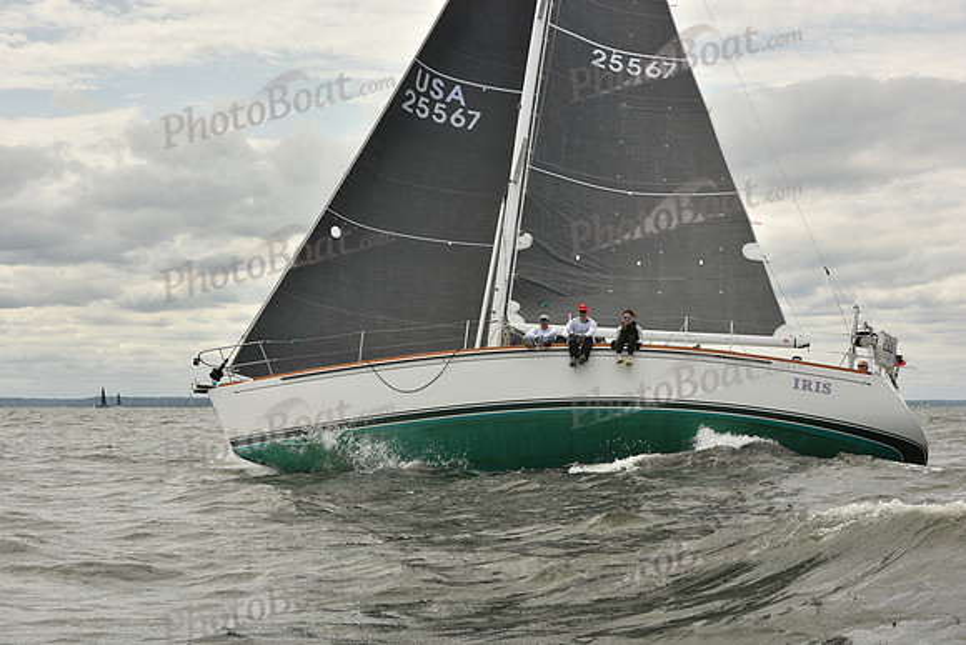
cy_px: 322
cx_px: 483
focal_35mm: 70
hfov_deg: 28.8
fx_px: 1879
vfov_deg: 19.5
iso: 250
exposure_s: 1/800
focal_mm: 70
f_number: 9
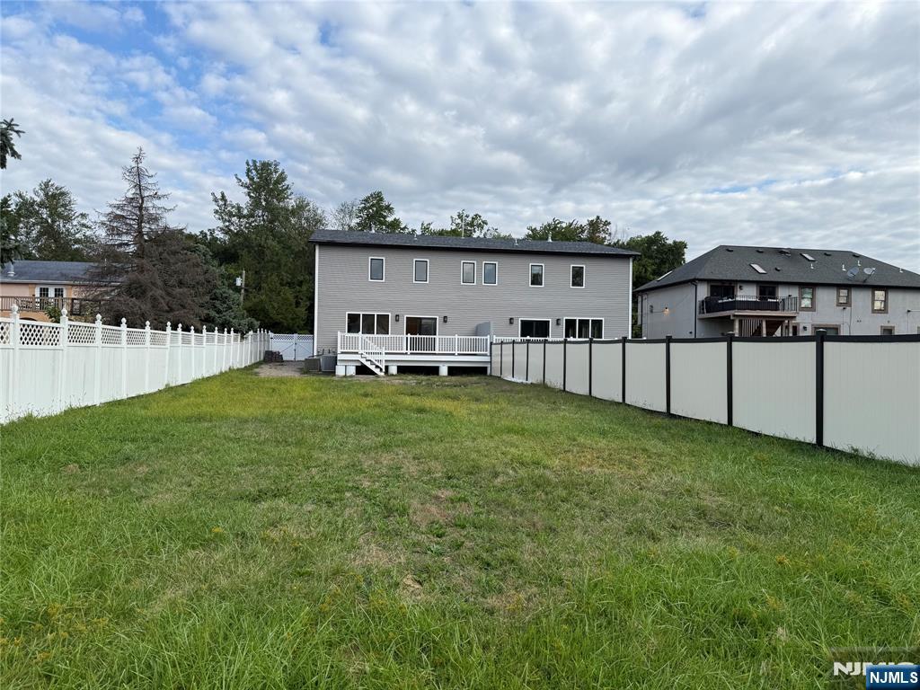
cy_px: 345
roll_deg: -0.7
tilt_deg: +1.7
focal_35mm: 24
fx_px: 638
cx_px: 460
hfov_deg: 71.6
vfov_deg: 56.8
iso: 80
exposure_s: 1/2703
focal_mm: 6.76
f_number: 1.78
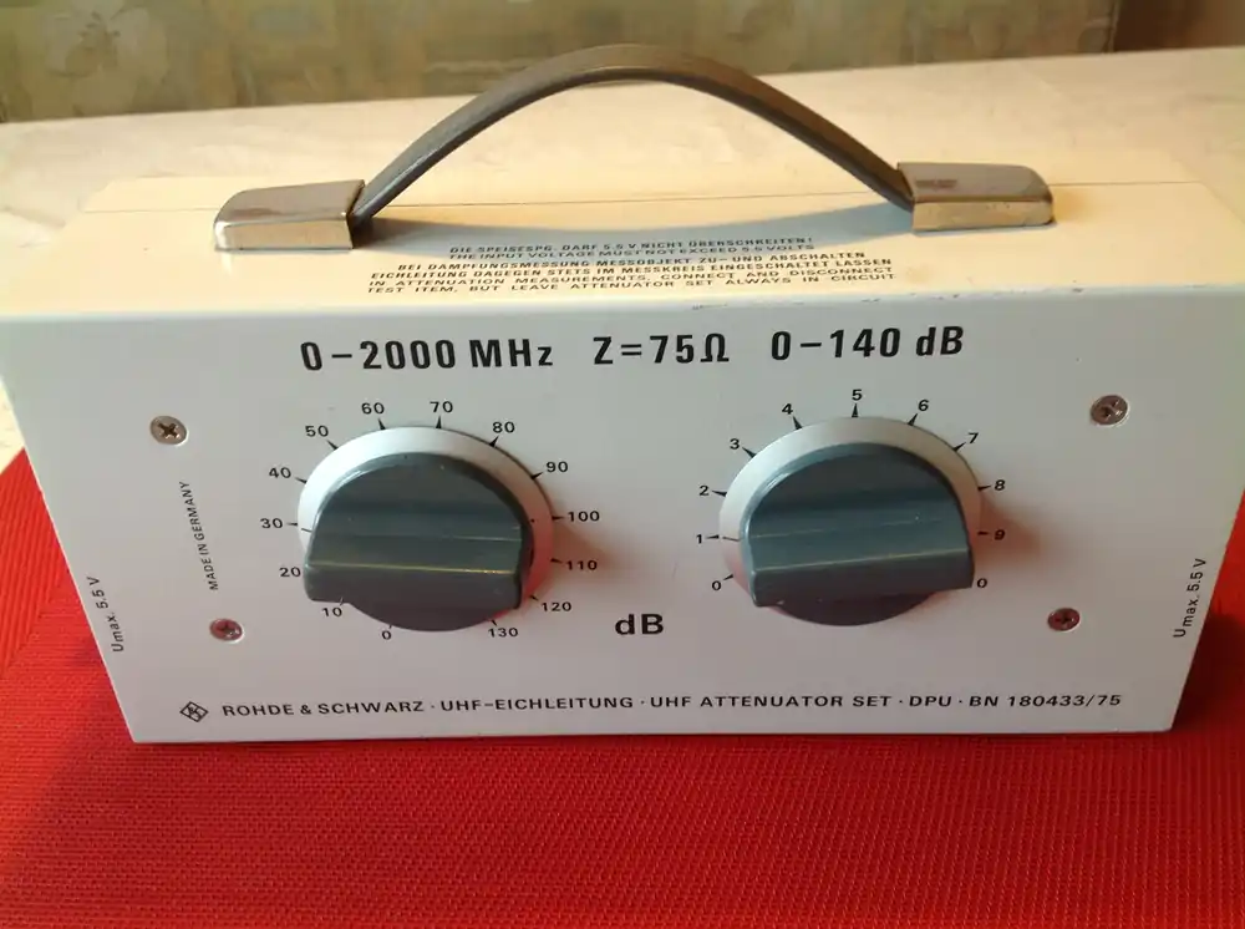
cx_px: 622
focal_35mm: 35
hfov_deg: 52.7
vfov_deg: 40.6
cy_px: 464
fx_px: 1256
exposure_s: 1/15
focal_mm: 4.28
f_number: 2.4
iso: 50
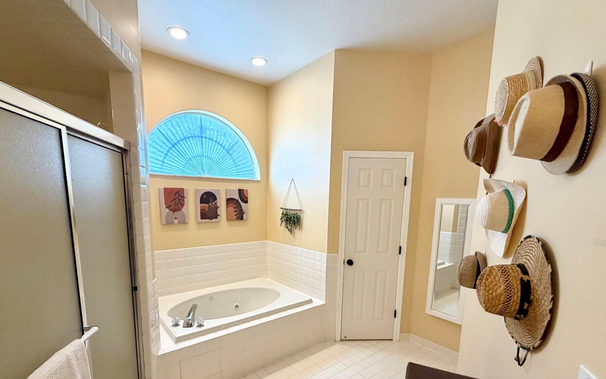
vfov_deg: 66.7
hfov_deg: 94.3
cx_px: 288
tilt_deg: -7.4
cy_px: 243
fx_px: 281
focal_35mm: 17
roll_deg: -2.4
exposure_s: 1/120
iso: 250
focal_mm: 2.22
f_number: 2.2
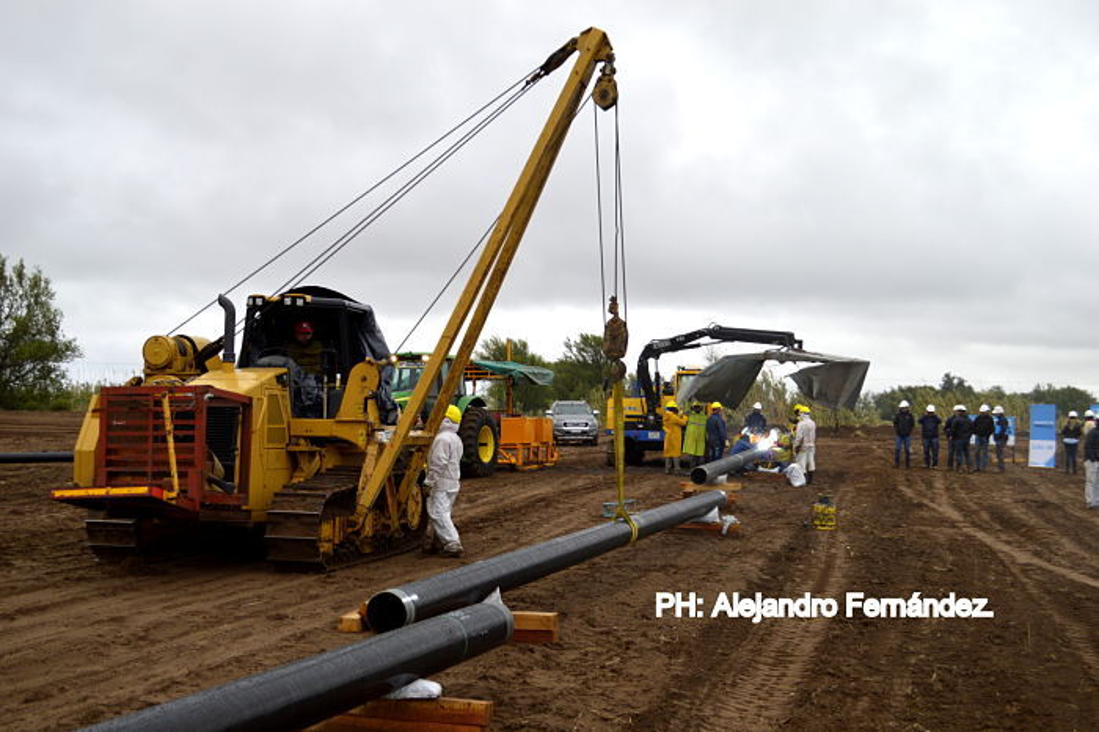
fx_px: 1327
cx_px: 550
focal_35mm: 44
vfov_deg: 30.8
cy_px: 366
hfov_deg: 45.0
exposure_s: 1/100
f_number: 5
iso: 400
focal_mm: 29
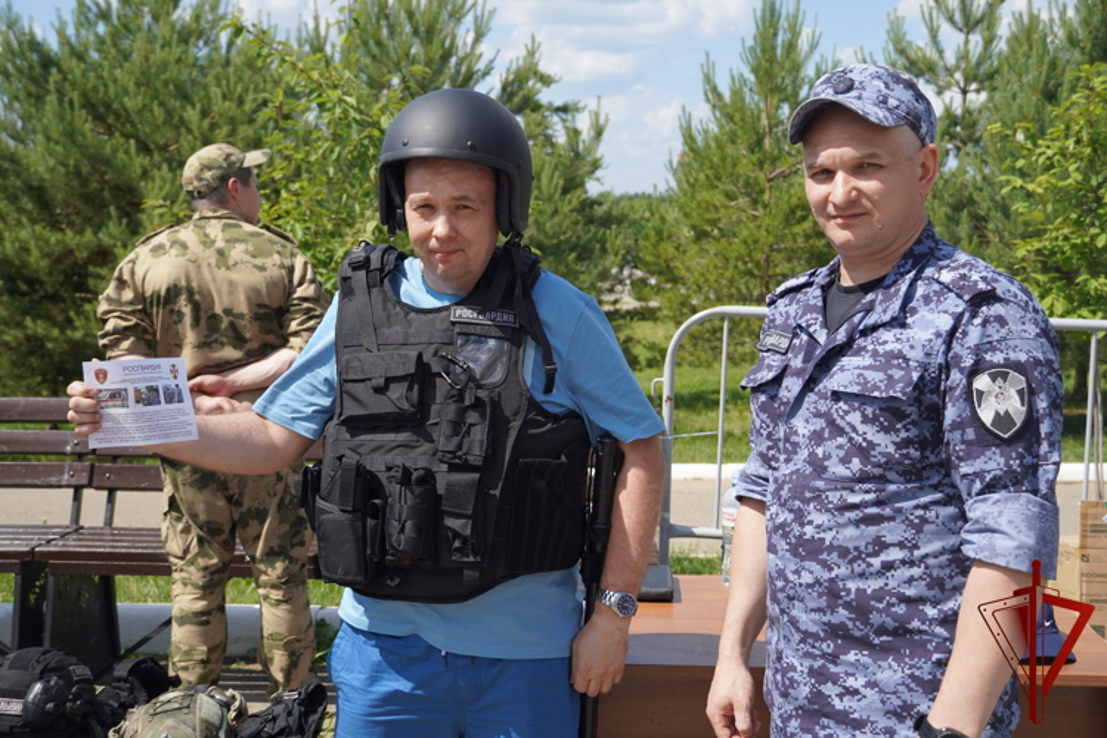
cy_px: 369
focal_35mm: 46
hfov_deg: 42.3
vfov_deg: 28.9
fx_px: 1430
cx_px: 554
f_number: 4.5
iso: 100
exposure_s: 1/500
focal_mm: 31
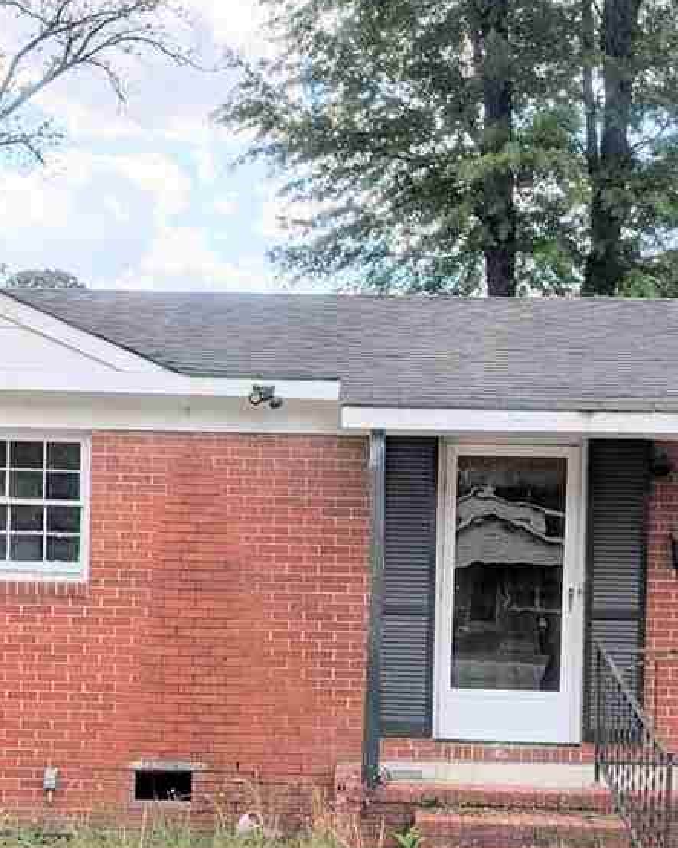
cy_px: 618
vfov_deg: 34.1
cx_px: 333
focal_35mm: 54
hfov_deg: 28.1
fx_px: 1355
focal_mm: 6.9
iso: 23
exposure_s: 1/1706
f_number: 1.68
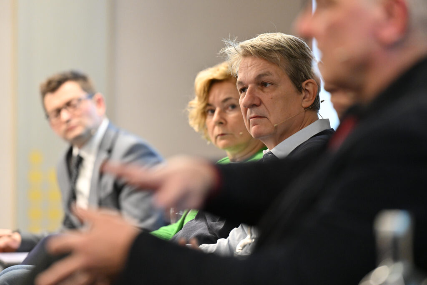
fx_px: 2313
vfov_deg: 7.0
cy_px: 142
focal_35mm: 195
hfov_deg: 10.5
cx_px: 214
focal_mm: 195
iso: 3200
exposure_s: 1/160
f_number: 3.5
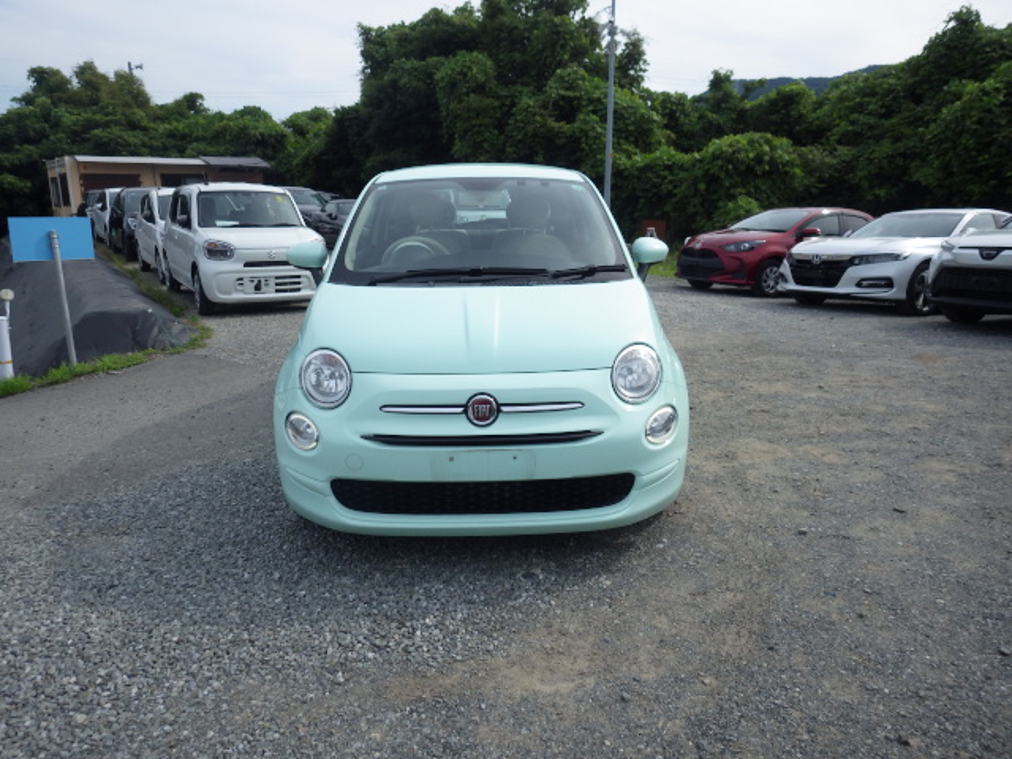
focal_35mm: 25
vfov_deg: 54.9
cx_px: 506
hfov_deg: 69.4
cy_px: 380
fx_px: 731
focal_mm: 4.5
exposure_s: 1/200
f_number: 7.9
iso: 125
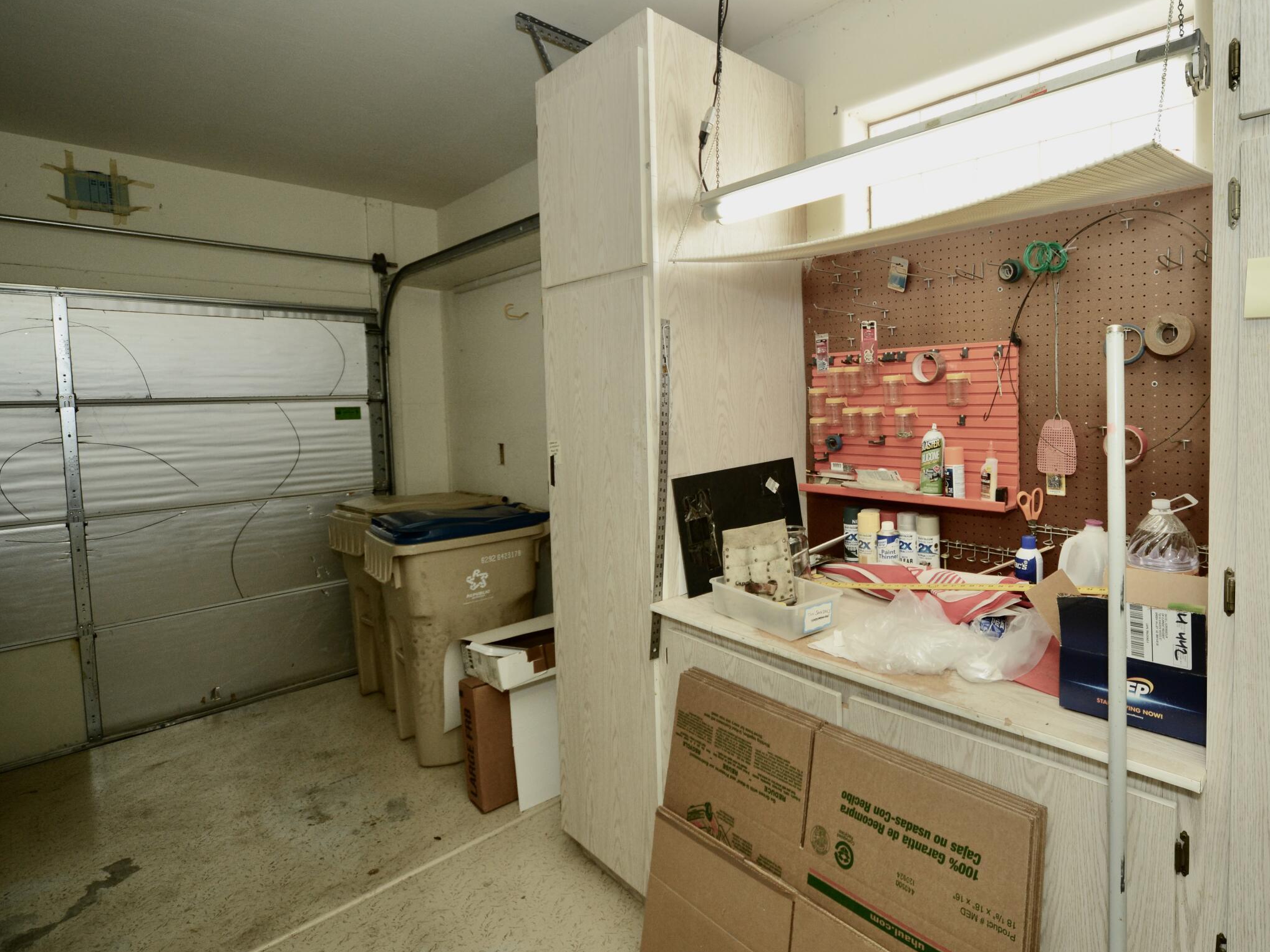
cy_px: 428
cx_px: 845
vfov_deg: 74.5
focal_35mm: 17
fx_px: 624
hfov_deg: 87.8
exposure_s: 1/60
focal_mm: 12
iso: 800
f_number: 7.1
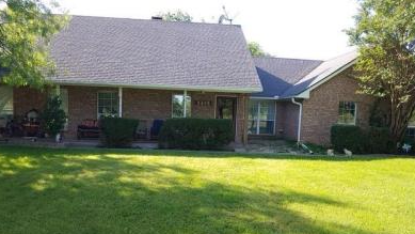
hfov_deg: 67.9
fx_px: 308
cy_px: 142
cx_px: 209
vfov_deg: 41.3
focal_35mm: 28
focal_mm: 4.23
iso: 50
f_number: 1.5
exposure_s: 1/366
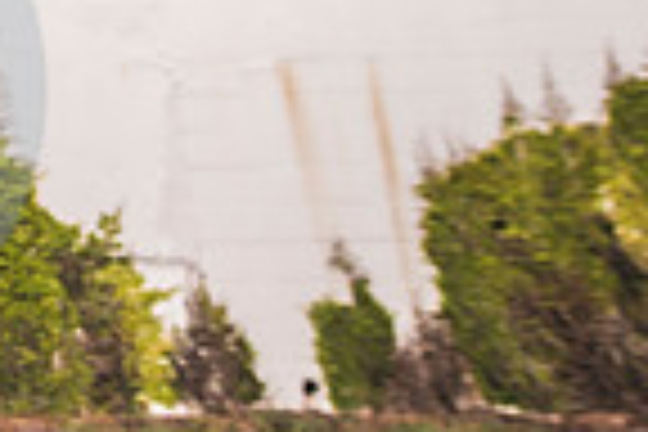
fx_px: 1062
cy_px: -79
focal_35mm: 59
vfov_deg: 21.4
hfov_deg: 22.5
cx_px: -473
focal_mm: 14
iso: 100
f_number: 2.8
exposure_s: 1/3200
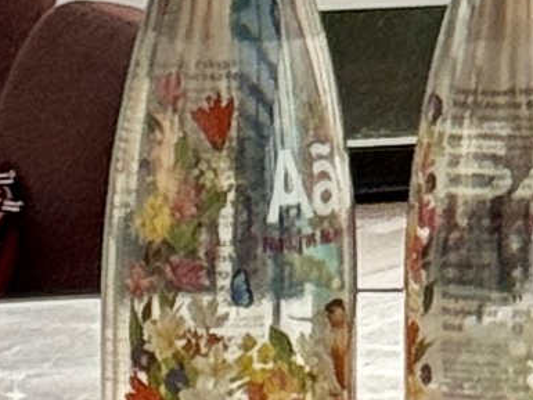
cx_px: 1559
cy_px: -574
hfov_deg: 5.0
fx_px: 5807
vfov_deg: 3.9
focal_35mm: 377
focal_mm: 6.86
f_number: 1.78
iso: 80
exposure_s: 1/100
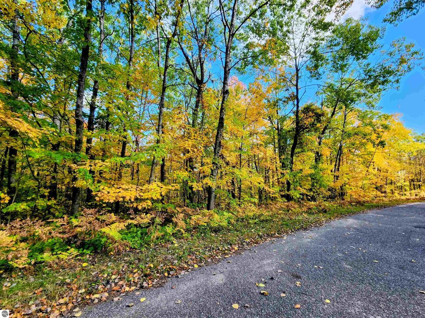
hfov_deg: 106.2
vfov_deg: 89.9
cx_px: 212
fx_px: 160
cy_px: 159
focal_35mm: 13
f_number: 2.2
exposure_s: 1/224
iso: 50
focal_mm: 2.2
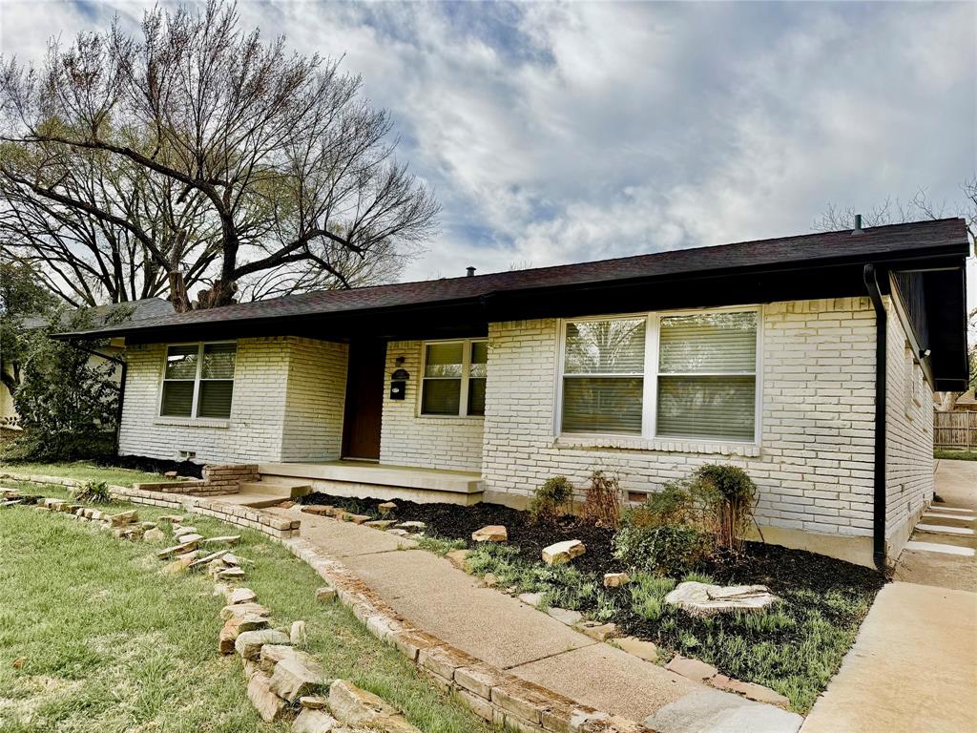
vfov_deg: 56.8
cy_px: 366
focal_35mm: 24
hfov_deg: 71.6
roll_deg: -2.7
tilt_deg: +5.8
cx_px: 488
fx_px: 677
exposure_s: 1/2907
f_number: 1.78
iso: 80
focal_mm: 6.76
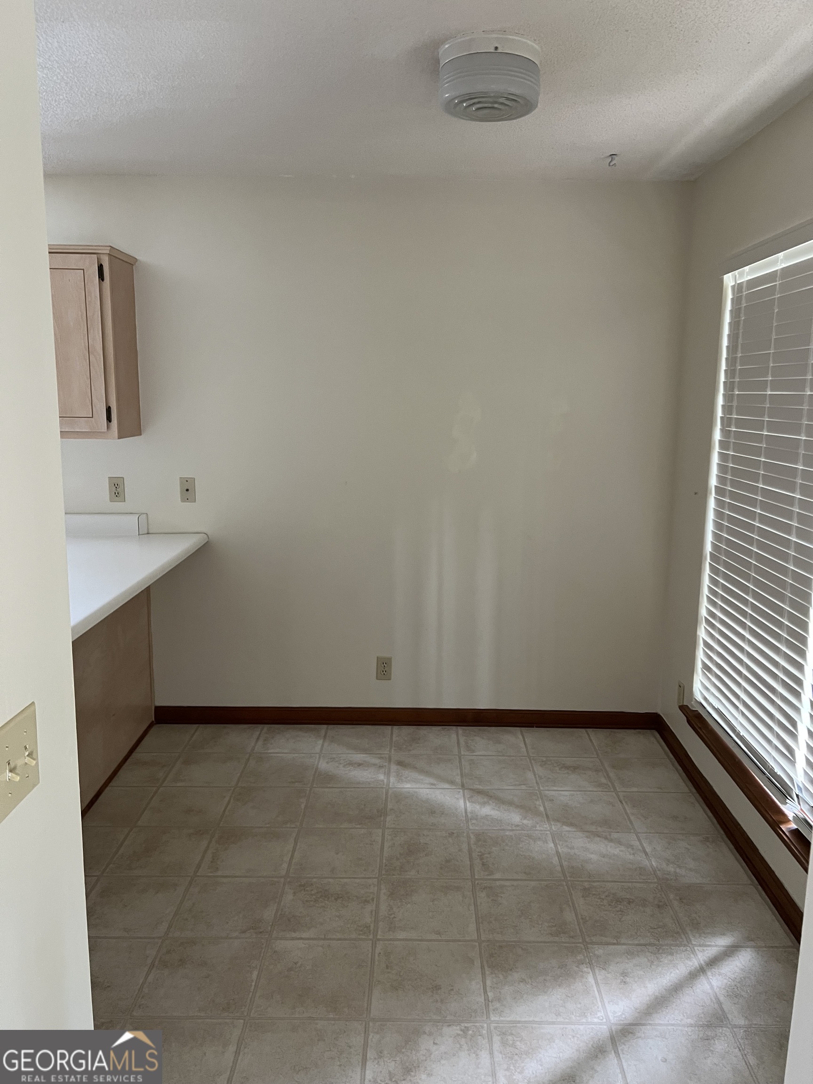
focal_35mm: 26
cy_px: 542
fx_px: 814
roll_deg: -0.1
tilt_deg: -9.1
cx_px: 406
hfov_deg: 53.1
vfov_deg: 67.3
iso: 250
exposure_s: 1/60
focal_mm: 5.7
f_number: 1.5
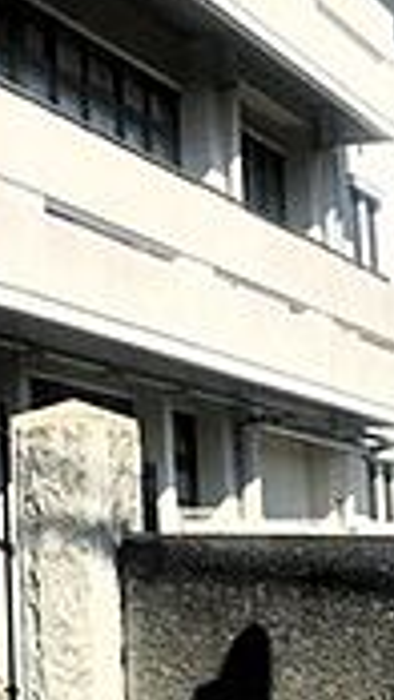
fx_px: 2022
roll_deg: -1.0
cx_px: -482
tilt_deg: +11.8
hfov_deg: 10.0
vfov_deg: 19.5
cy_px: 195
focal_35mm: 109
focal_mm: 3.99
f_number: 1.8
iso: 20
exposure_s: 1/4000
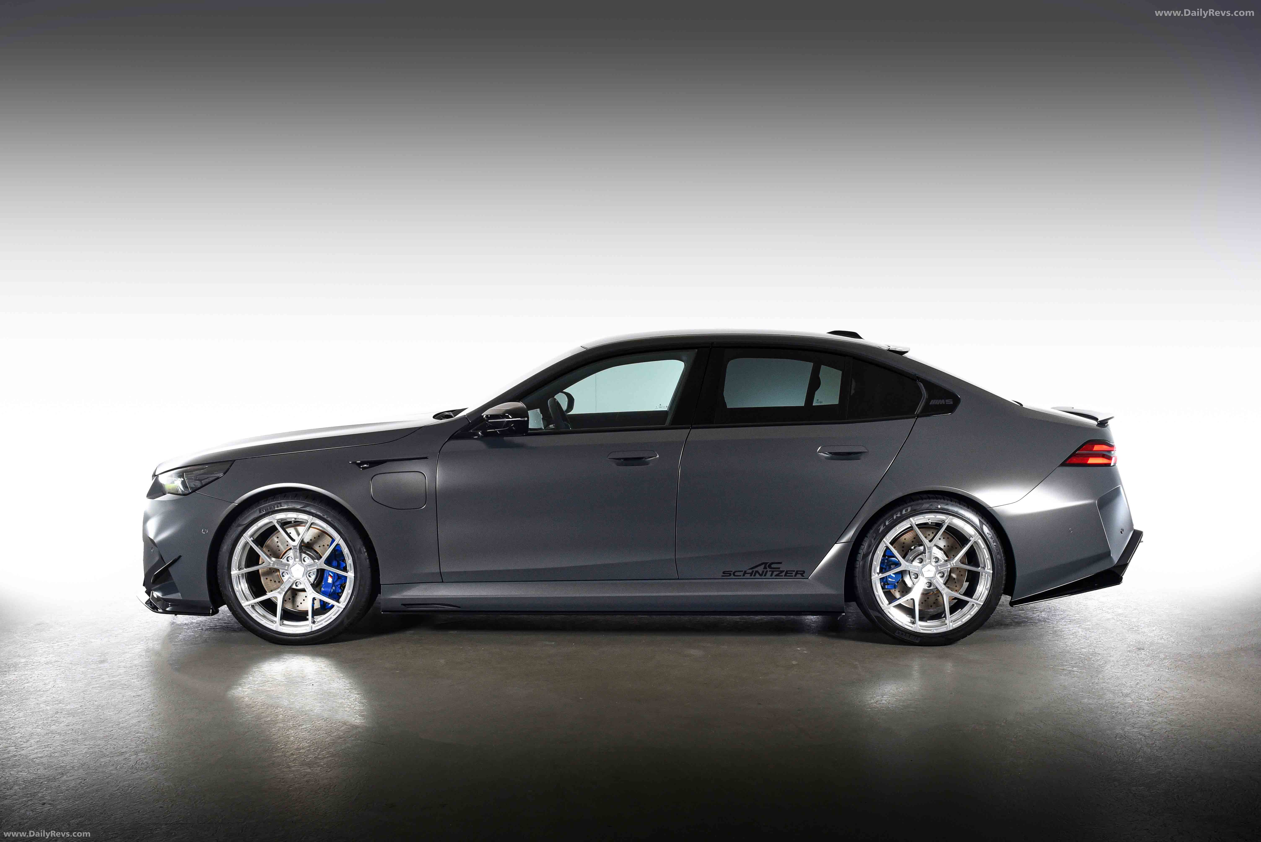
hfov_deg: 60.3
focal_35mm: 31
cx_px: 630
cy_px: 421
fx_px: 1086
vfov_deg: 42.4
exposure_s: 1/125
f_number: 11
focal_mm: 31
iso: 1250
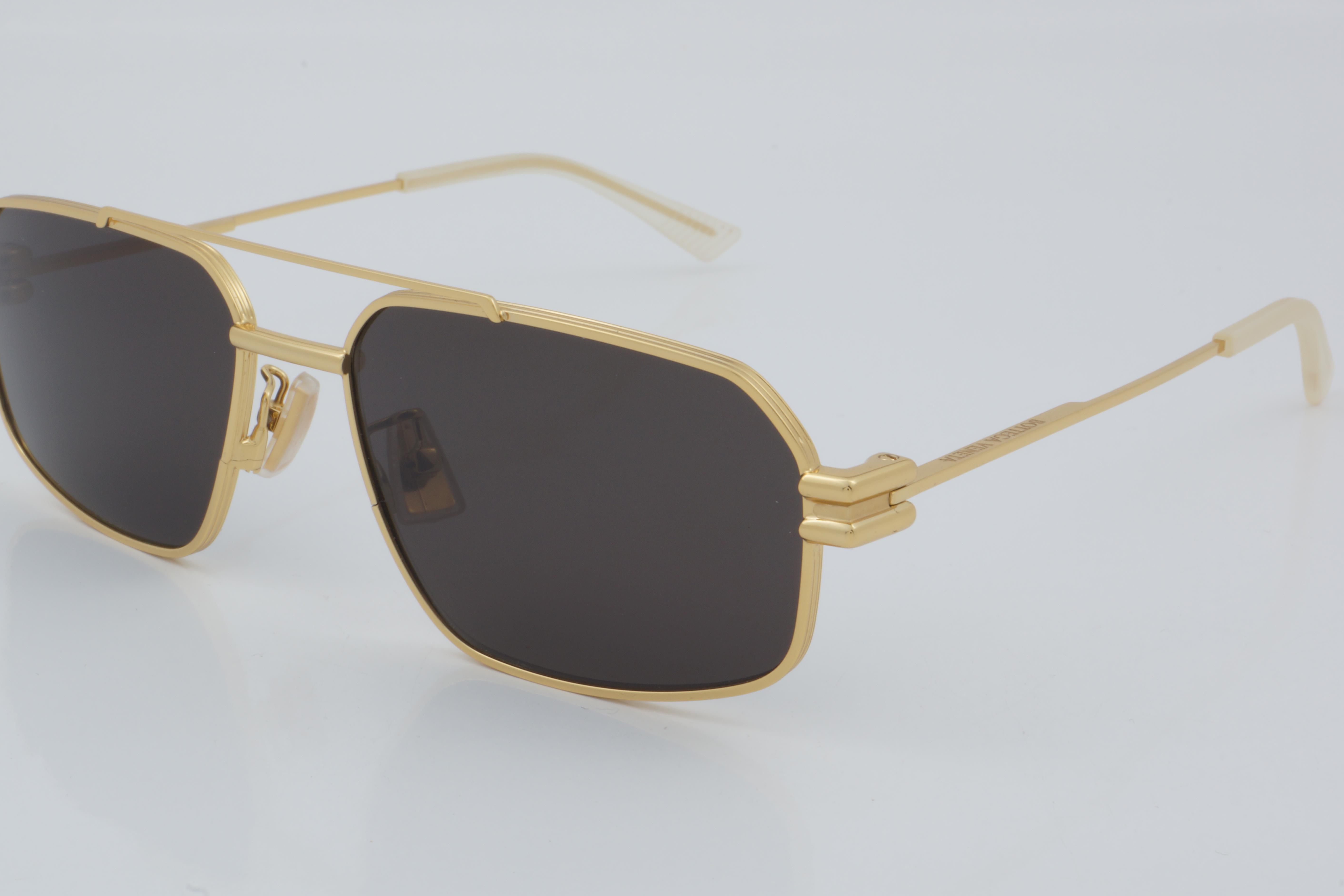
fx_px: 2986
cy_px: 430
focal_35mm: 80
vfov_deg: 17.1
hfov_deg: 25.4
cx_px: 651
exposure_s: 1/4
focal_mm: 50
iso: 100
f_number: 32
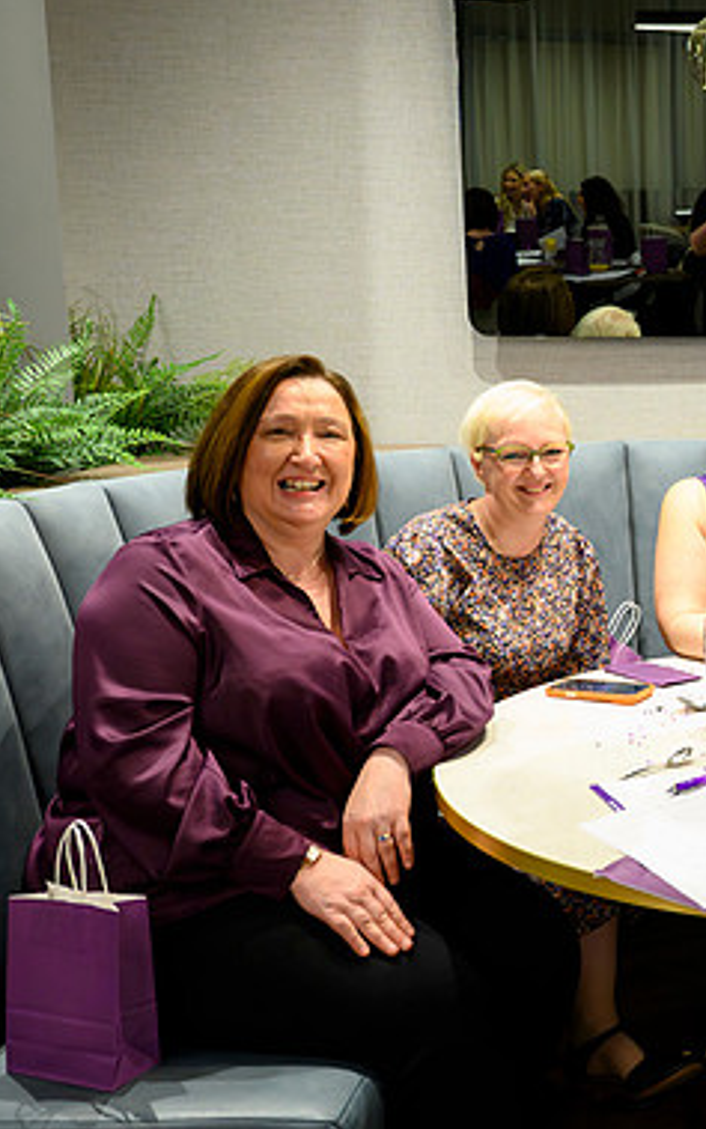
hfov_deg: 25.4
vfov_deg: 43.5
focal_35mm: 46
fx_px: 1416
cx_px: 825
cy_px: 532
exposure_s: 1/125
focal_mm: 28
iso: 4000
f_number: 4
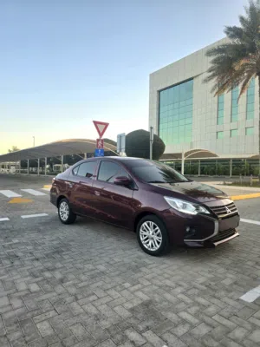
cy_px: 174
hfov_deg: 58.9
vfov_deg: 73.9
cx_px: 130
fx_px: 230
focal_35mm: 23
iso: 32
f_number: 1.7
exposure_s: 1/182
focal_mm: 6.3
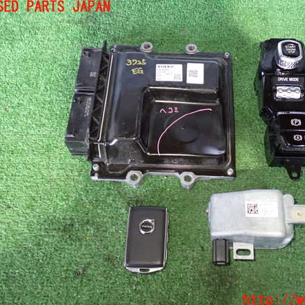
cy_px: 154
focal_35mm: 36
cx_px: 192
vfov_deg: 46.0
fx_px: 359
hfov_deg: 45.6
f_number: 2.3
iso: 800
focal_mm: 5.4
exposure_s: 1/30
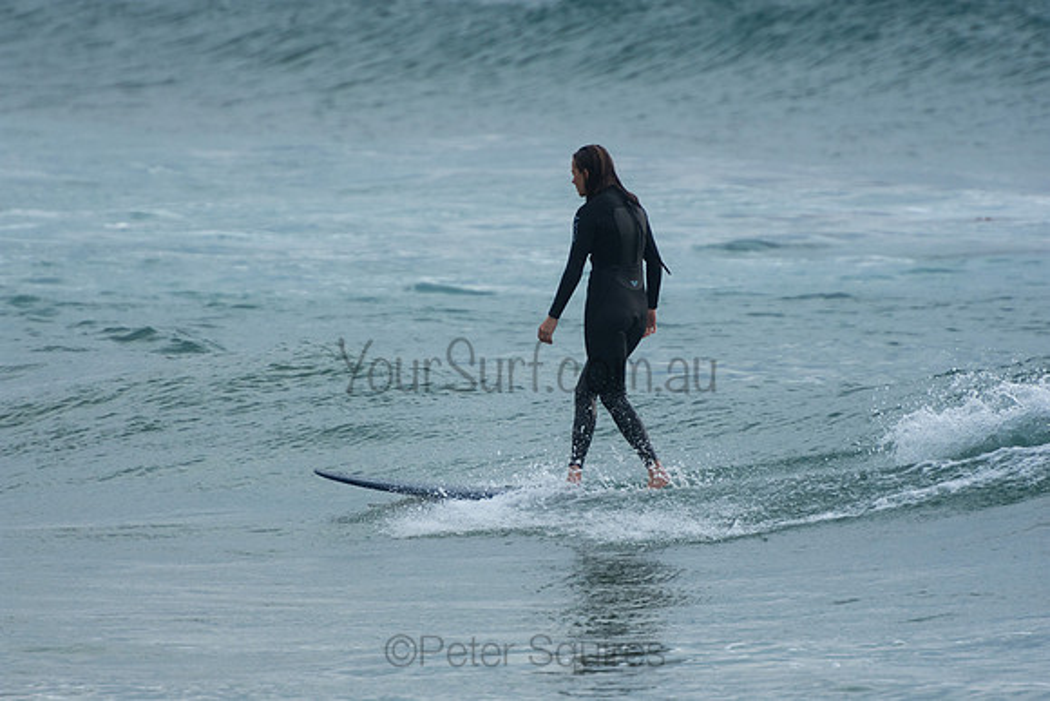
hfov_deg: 3.4
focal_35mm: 600
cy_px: 350
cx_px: 525
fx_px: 17503
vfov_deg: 2.3
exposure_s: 1/1000
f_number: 5.6
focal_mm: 400
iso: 400
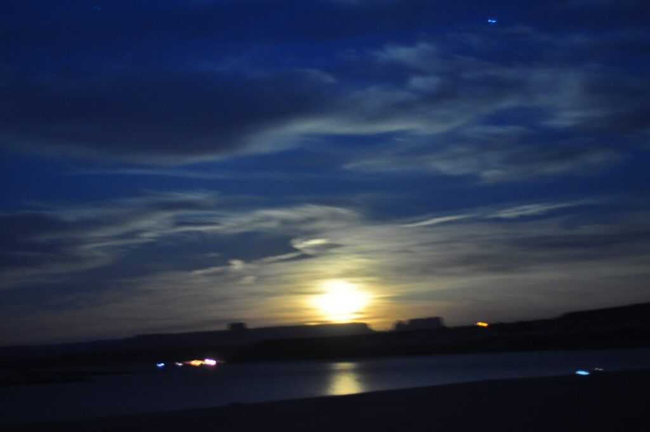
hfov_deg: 27.0
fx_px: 1352
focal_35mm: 75
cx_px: 325
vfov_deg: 18.1
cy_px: 216
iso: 1250
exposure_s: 1.3
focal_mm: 50
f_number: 1.8
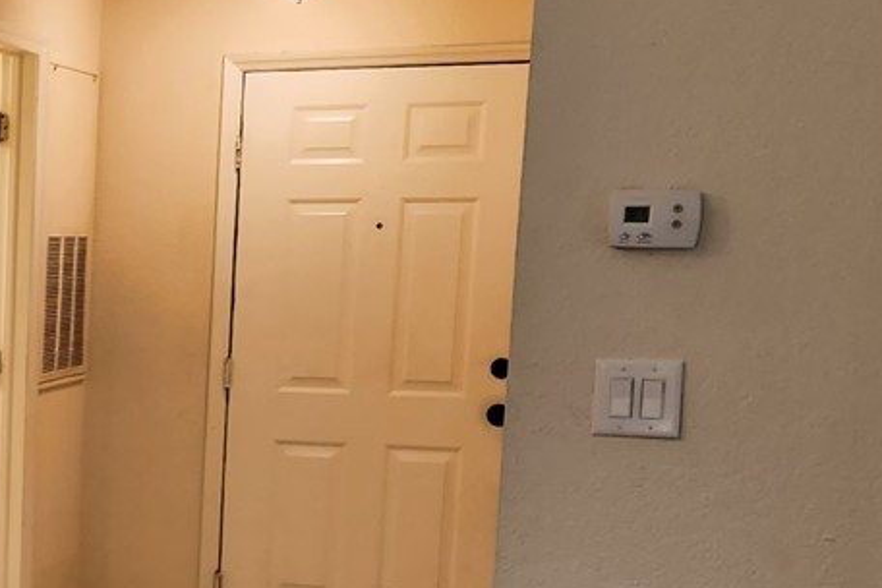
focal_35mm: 84
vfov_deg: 16.0
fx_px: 2058
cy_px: 545
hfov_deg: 21.1
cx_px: -371
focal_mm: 5.4
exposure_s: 1/120
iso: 400
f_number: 1.8
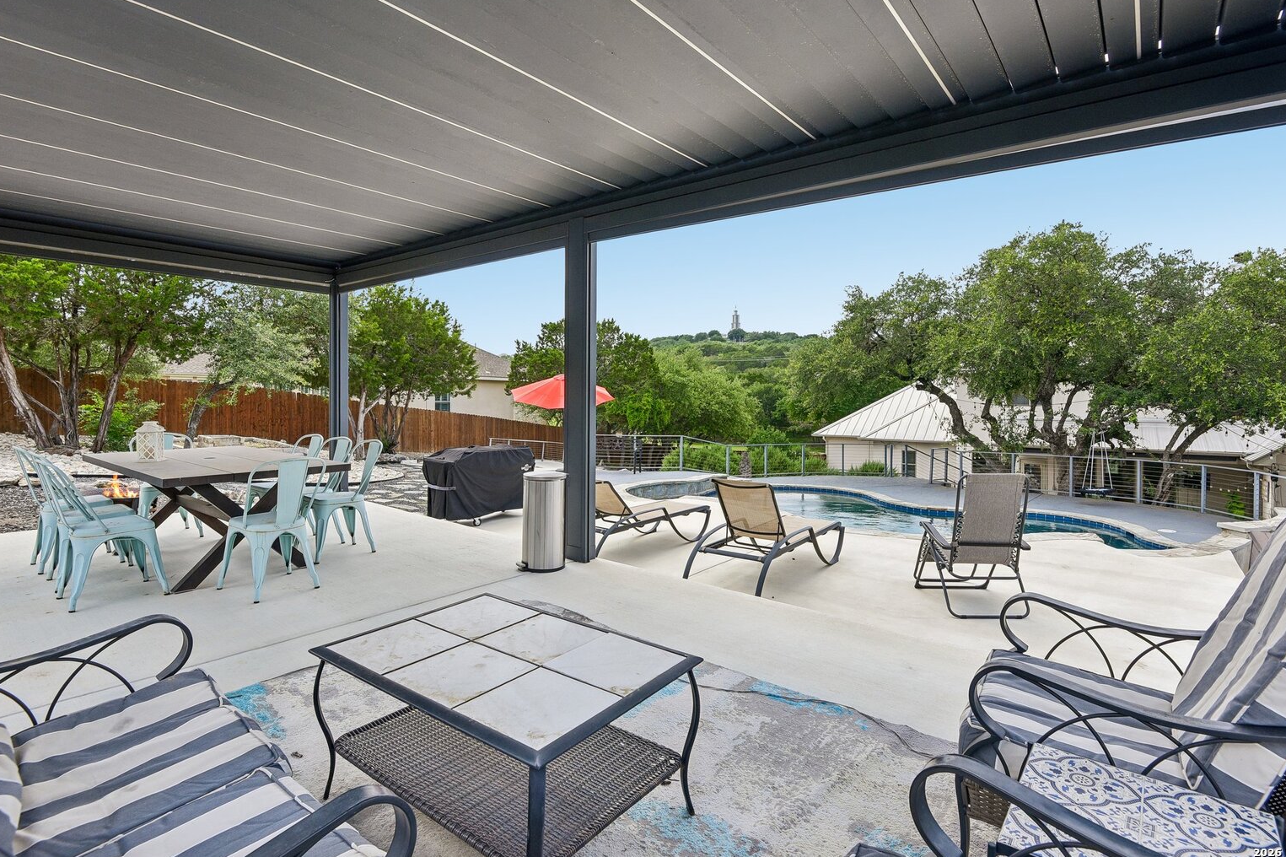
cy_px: 404
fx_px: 607
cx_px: 659
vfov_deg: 70.4
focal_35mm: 17
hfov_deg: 93.3
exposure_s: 1/400
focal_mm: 16
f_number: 8
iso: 400
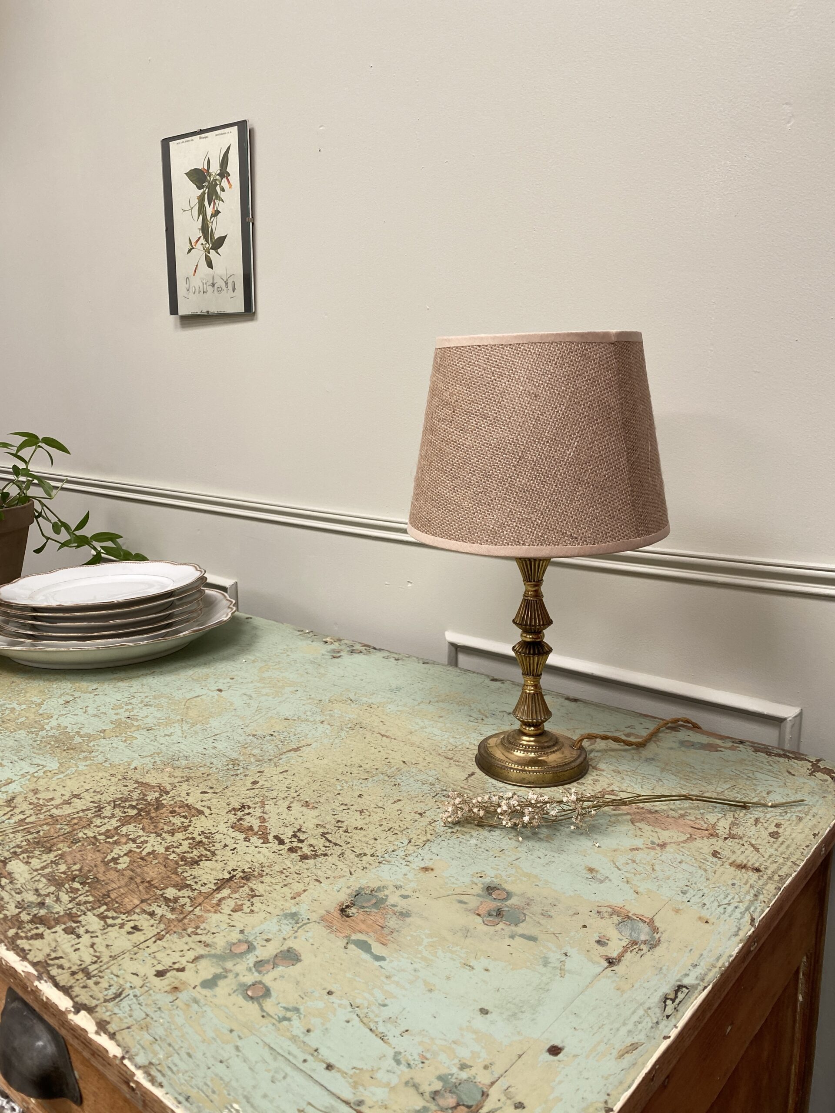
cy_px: 556
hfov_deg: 53.1
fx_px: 836
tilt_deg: -9.1
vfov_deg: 67.3
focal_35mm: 26
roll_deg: +0.6
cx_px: 418
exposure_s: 1/122
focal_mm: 4.25
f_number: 1.8
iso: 80
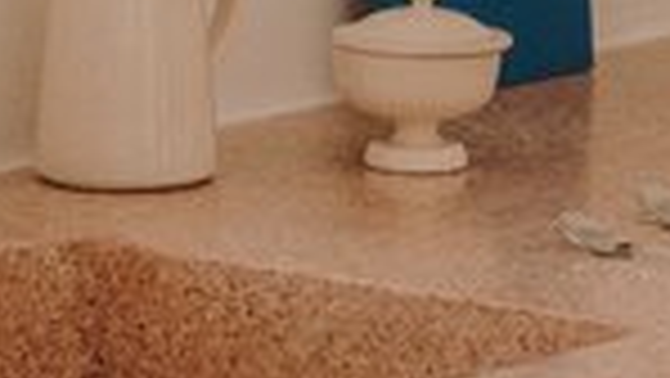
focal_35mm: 289
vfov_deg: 4.1
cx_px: 333
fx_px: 5137
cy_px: -668
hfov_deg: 7.5
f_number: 8
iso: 400
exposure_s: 1/55
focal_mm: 47.3
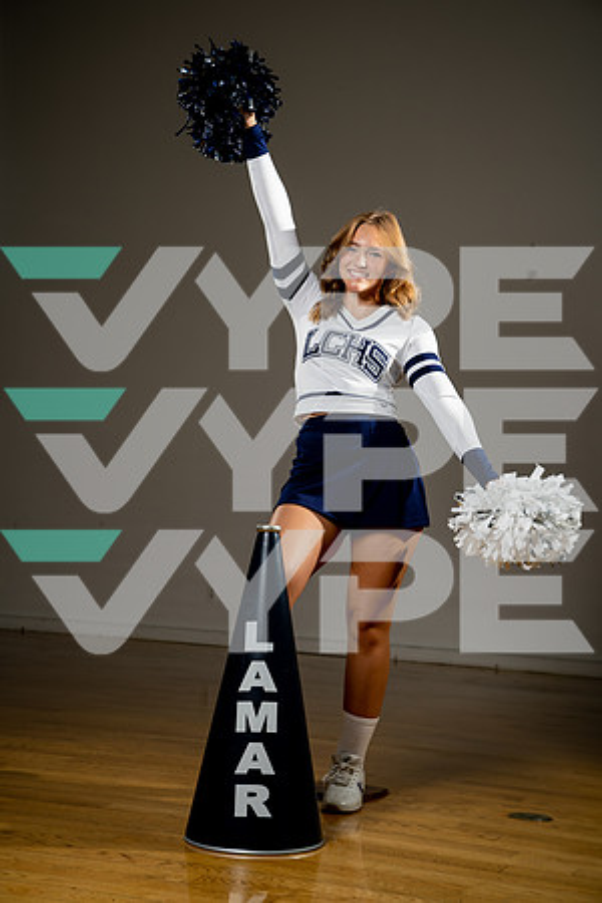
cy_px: 452
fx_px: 1505
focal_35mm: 60
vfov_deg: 33.4
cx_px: 301
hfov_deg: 22.6
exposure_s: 1/250
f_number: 4.5
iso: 100
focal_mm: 60
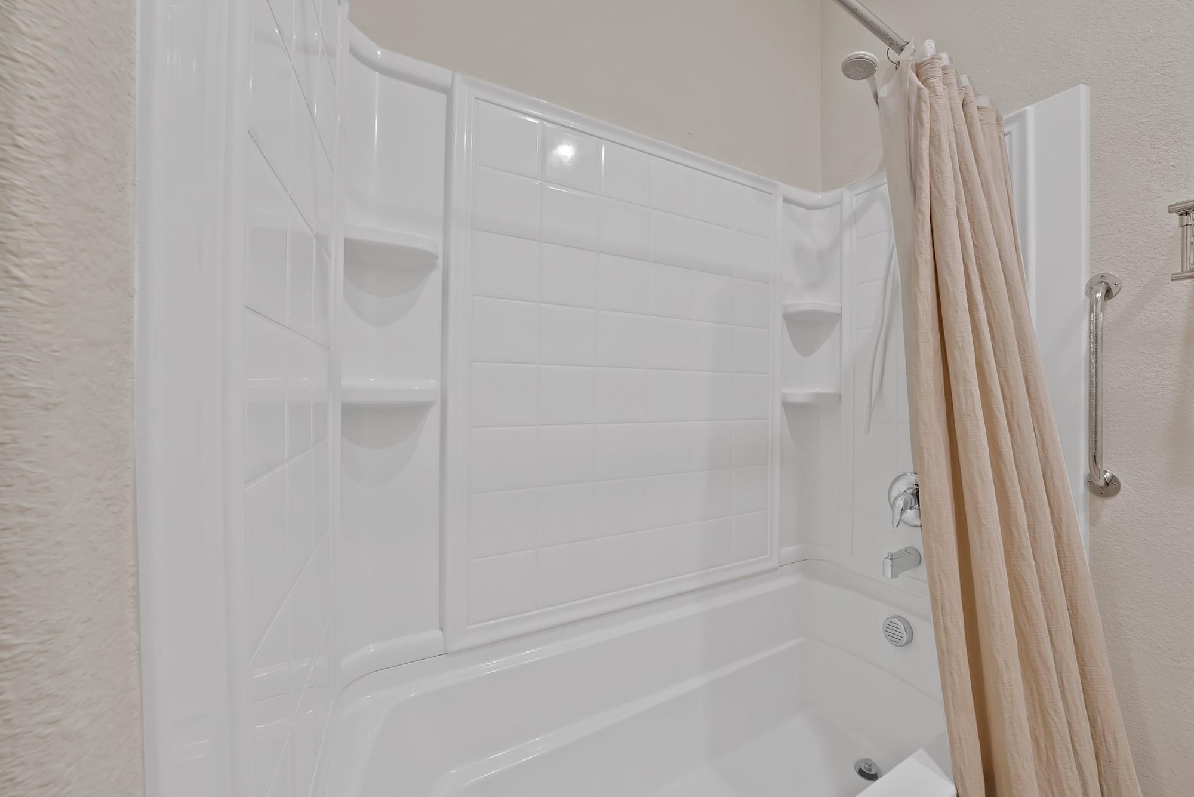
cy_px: 398
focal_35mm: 12
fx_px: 398
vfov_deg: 90.1
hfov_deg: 112.6
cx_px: 597
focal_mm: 12
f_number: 9
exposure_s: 1/4
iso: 640
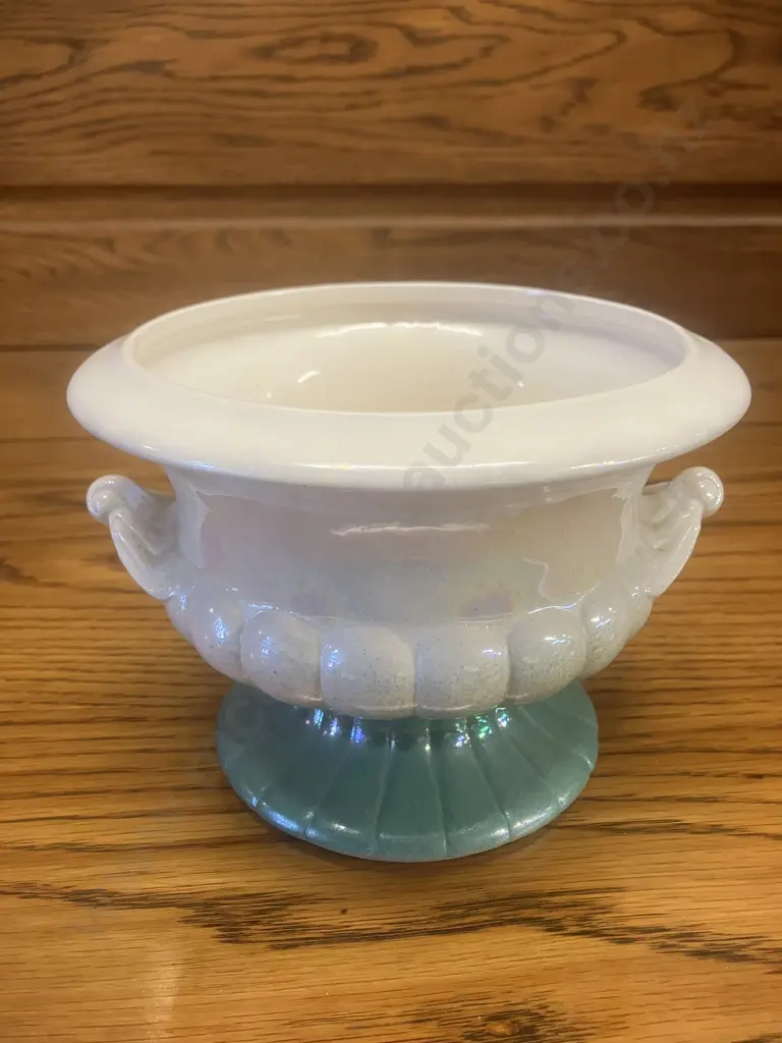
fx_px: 843
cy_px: 522
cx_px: 391
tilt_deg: -22.3
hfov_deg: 49.7
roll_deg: +0.3
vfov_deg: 63.4
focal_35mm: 28
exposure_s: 1/50
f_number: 1.8
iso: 125
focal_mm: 3.99
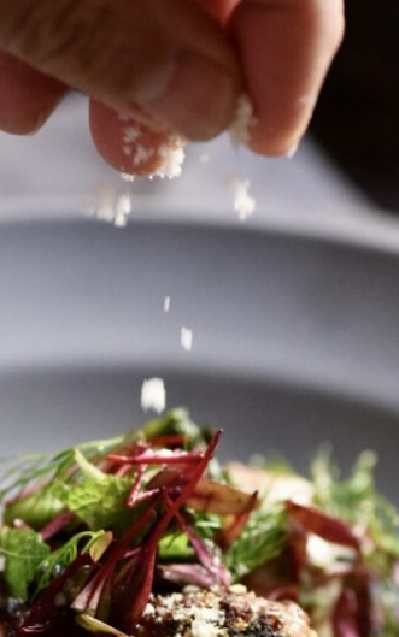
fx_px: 3599
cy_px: 588
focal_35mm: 207
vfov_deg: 10.1
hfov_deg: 6.3
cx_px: 184
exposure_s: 1/250
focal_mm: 105
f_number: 4
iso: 8000
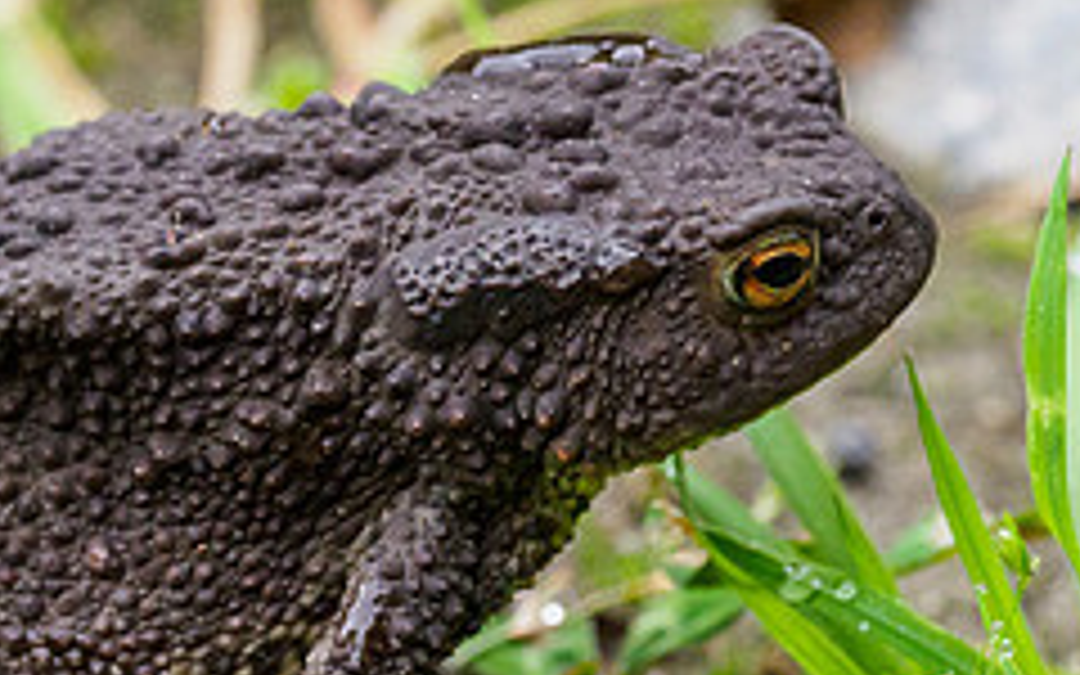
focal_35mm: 1541
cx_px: -81
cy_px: 488
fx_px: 45357
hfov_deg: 1.4
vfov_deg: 0.9
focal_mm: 300
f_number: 4.5
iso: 2500
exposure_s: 1/640
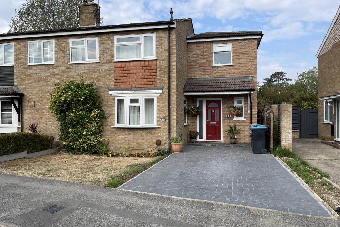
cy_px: 111
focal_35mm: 27
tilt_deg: -0.9
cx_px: 168
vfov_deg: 47.9
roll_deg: +0.1
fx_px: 255
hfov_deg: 67.4
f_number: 1.6
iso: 32
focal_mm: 5.1
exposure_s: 1/1976
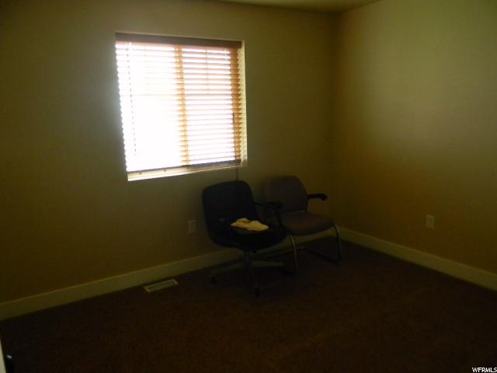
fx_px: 402
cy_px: 186
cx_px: 248
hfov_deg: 63.4
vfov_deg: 49.7
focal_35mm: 28
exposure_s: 1/12.2
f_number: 3.5
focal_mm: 5
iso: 400
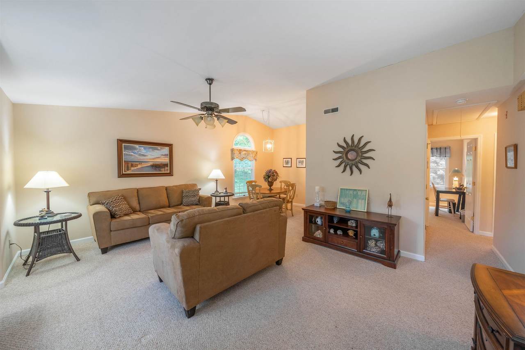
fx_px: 175
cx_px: 262
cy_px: 175
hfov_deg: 112.6
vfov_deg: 90.0
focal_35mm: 12
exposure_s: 1/25
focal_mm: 12
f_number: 8
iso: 640
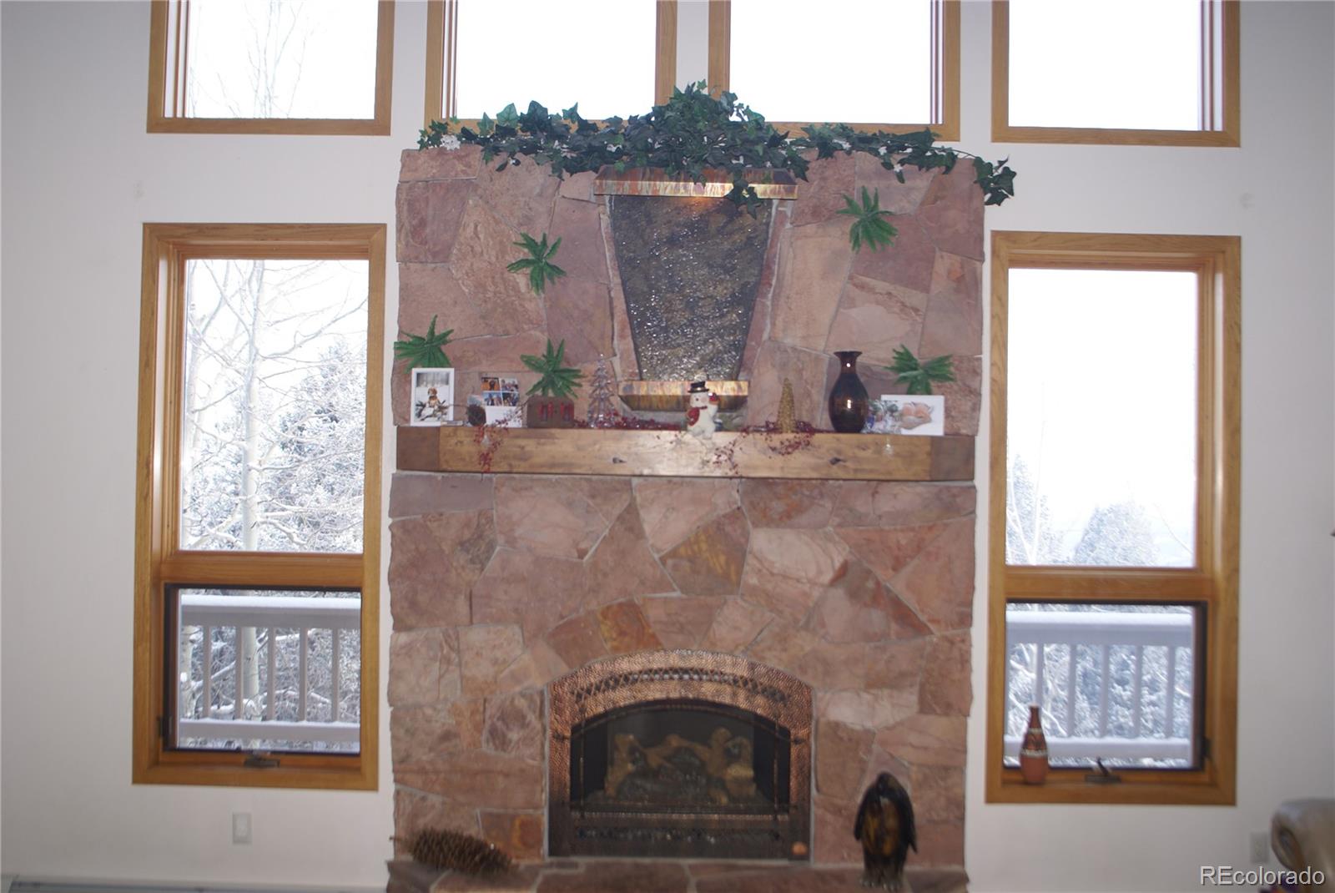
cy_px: 446
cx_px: 668
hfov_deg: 61.9
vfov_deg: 43.7
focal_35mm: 30
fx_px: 1113
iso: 125
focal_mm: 20
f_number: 2.8
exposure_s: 1/80
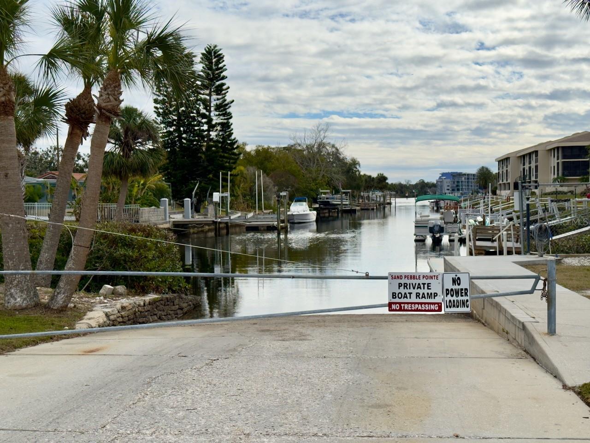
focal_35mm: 48
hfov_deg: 39.7
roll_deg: -0.1
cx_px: 295
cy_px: 222
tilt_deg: -2.8
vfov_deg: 30.3
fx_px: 818
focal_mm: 6.76
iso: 64
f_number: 1.78
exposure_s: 1/8772
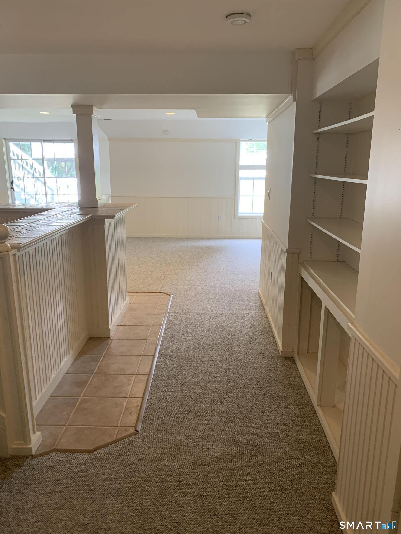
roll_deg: +0.3
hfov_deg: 53.1
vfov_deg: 67.3
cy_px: 267
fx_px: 402
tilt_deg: -10.4
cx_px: 200
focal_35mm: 26
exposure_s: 1/60
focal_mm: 4.25
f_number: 1.8
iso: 160
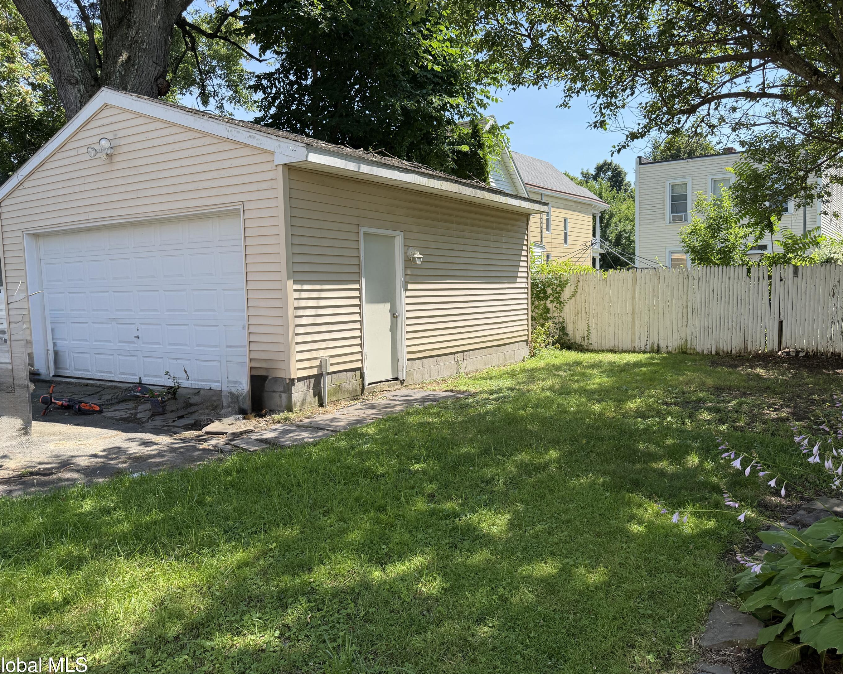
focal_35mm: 26
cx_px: 452
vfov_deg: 54.9
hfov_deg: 66.0
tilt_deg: -5.4
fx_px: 649
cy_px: 346
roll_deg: +1.7
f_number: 1.78
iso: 100
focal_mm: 6.76
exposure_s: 1/2232
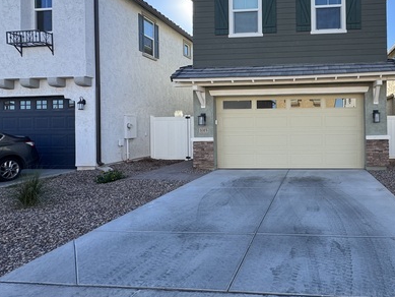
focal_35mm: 24
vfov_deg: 56.6
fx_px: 274
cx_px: 292
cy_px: 128
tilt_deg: -0.5
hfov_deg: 67.4
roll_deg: +1.3
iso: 40
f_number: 2.2
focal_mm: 2.22
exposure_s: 1/397
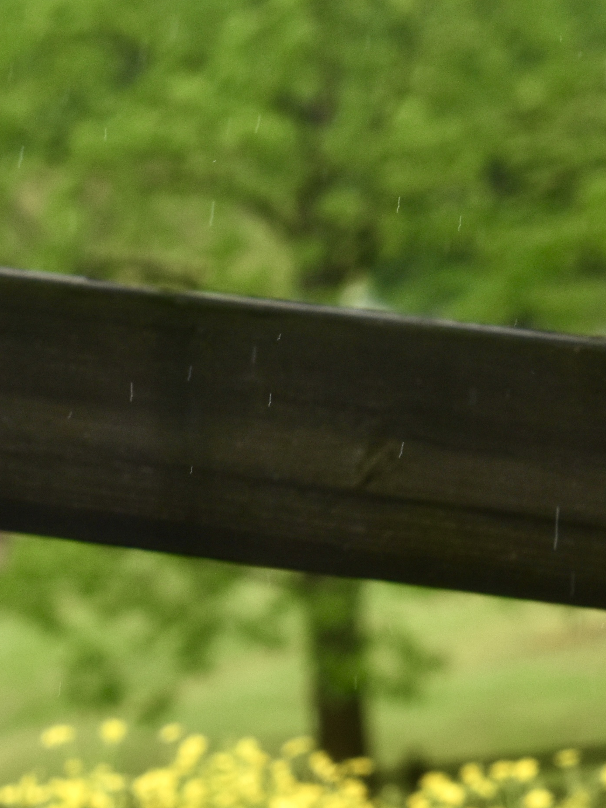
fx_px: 13327
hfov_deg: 2.6
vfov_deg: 3.5
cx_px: -459
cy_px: 728
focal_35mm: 571
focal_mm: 122
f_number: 10
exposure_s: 1/250
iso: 400
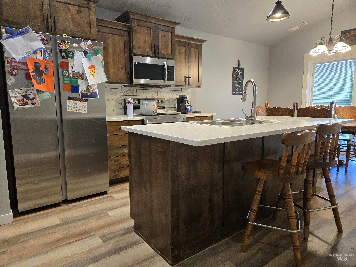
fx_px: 237
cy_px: 134
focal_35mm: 23
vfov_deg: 58.9
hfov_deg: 73.9
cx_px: 178
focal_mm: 5.4
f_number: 1.8
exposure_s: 1/120
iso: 400
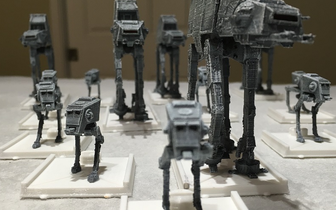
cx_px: 167
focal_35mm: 39
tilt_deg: -11.5
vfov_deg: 32.6
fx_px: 357
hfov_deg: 50.4
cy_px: 129
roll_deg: +0.0
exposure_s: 1/30
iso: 64
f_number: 2.2
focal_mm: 4.15
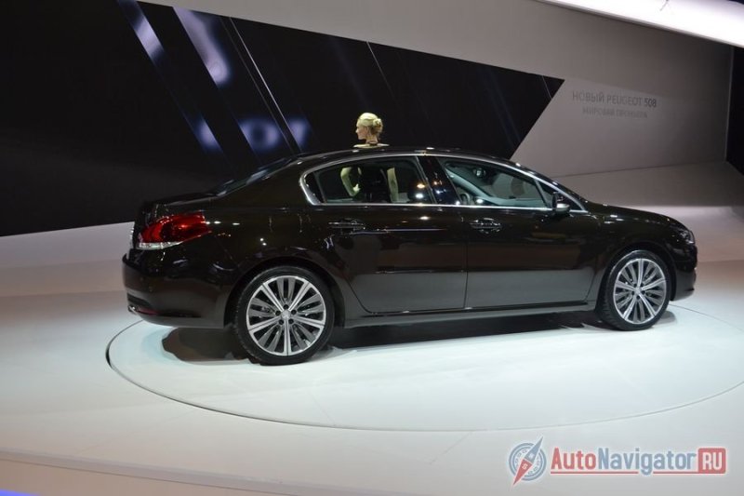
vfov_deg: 40.0
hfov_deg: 57.2
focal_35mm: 33
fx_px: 682
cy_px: 248
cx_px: 372
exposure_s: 1/125
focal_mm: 22
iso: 360
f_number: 5.6
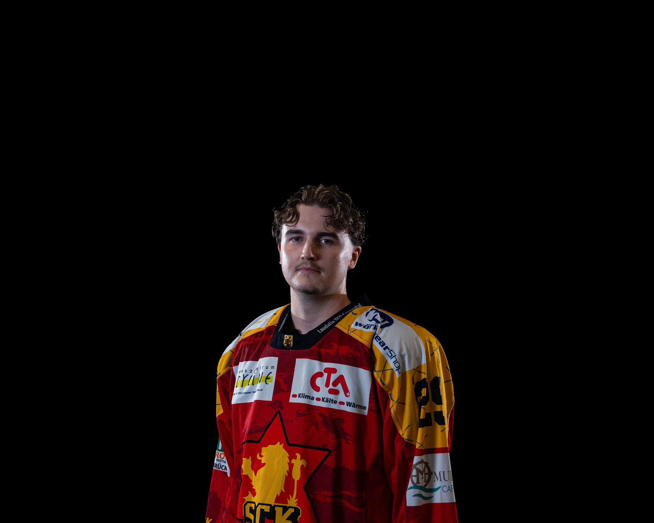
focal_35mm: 79
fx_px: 1526
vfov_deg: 19.5
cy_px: 262
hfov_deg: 24.2
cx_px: 312
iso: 200
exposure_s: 1/160
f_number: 5
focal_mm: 70
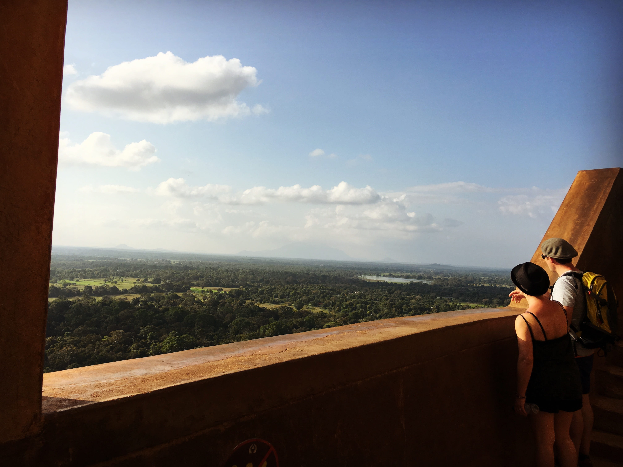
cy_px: 234
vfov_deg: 48.2
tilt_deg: +5.5
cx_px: 312
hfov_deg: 61.7
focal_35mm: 29
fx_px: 522
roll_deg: -1.6
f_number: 2.2
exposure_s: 1/1709
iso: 25
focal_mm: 4.15
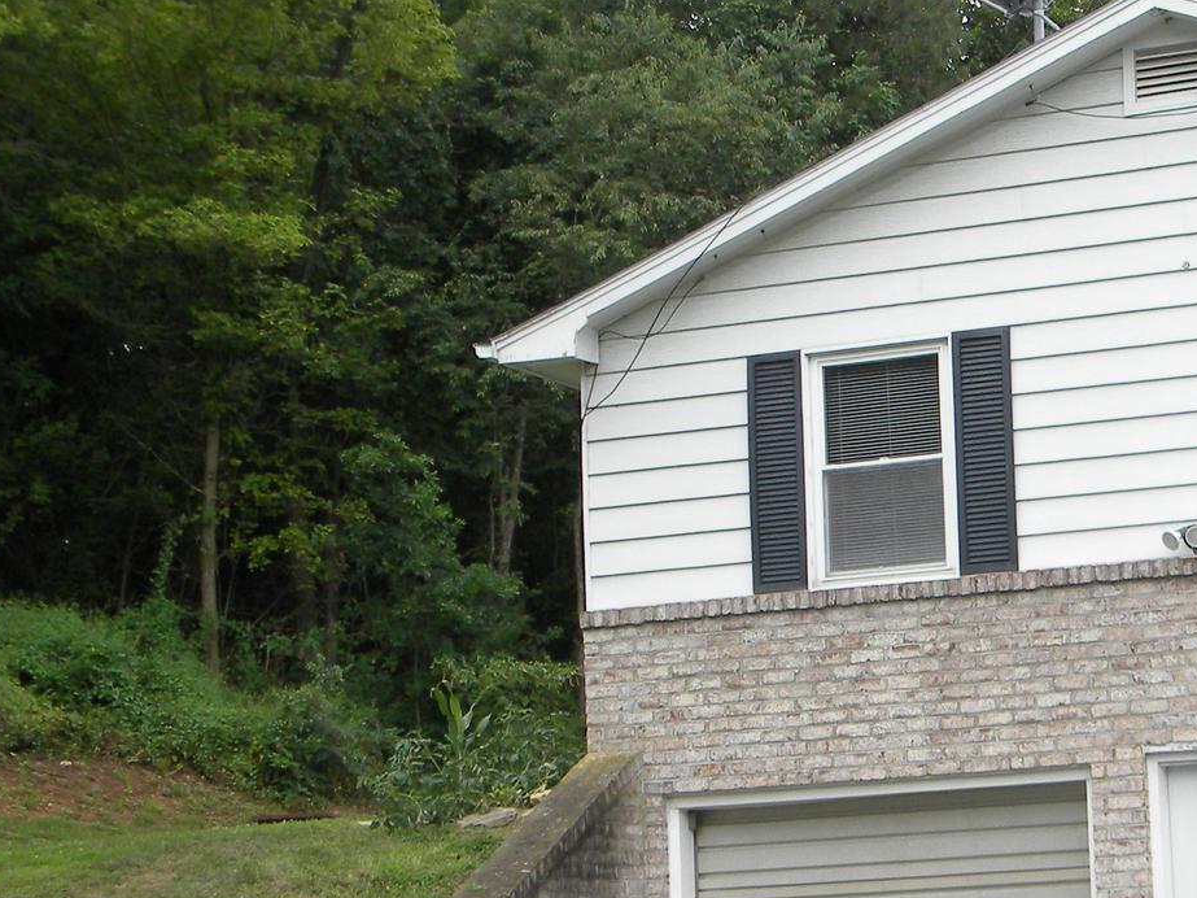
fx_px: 3146
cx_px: 1211
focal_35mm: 91
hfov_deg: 20.8
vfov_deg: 16.2
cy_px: 661
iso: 110
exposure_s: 1/261
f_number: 3.8
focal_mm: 7.3
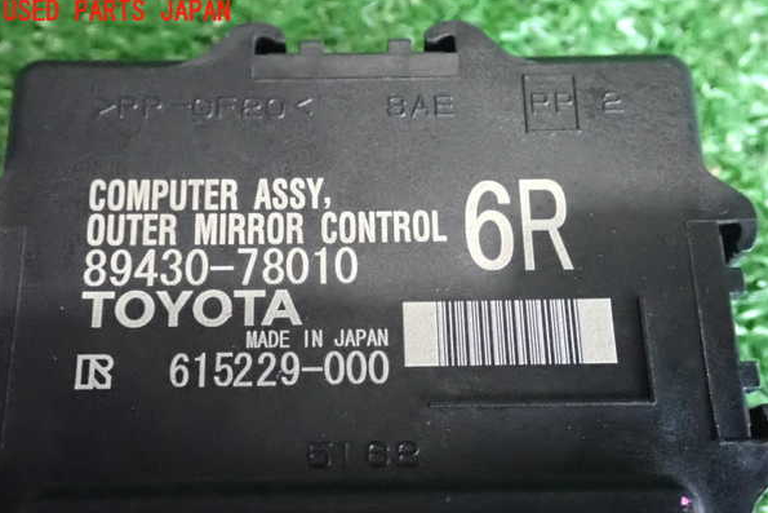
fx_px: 917
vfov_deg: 31.2
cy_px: 287
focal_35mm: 43
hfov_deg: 45.4
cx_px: 383
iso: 5000
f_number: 2.8
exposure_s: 1/125
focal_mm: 7.31
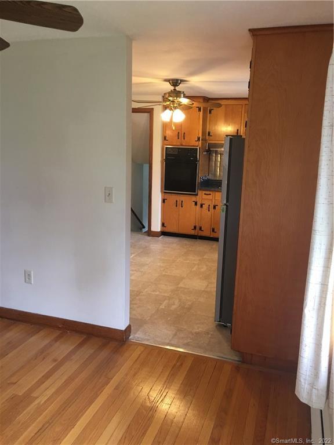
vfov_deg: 61.7
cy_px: 222
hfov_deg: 48.2
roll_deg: -1.6
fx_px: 373
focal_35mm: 29
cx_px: 167
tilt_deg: -9.7
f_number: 2.2
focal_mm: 4.15
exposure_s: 1/15
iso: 50
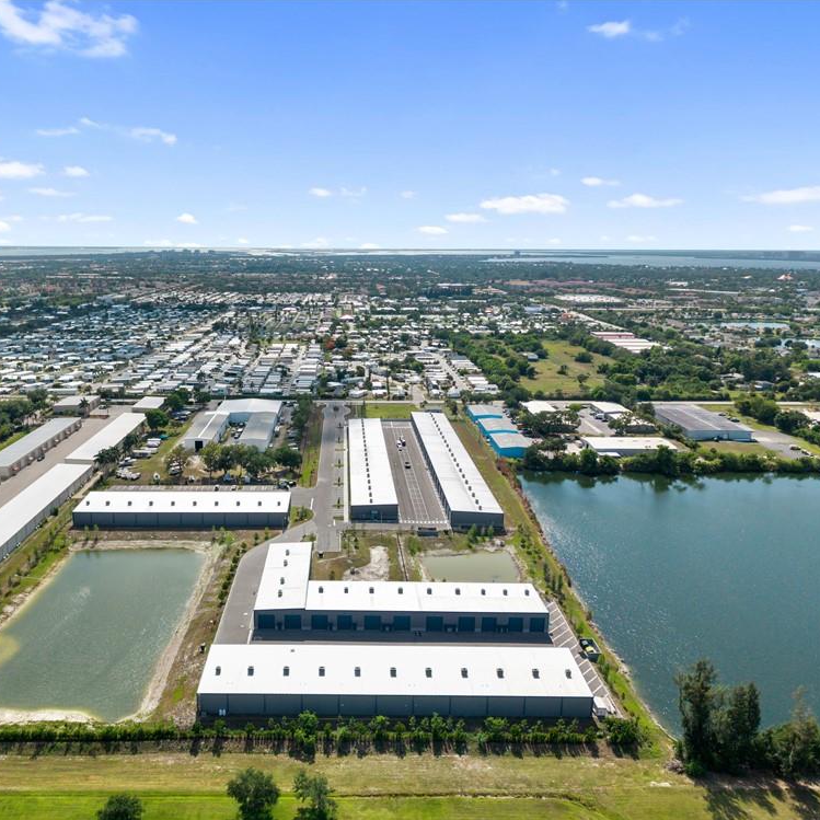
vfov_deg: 55.6
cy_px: 418
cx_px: 335
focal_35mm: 29
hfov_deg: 55.3
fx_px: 777
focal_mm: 8.67
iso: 100
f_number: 1.8
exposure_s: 1/640
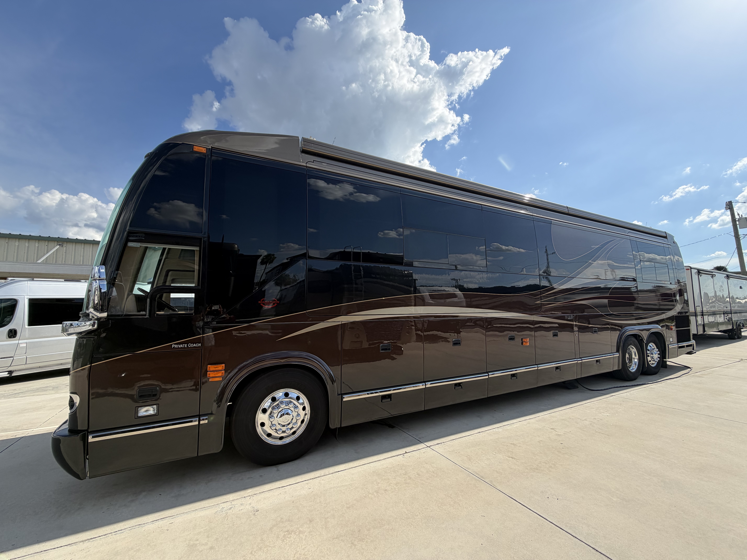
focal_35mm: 14
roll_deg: +1.4
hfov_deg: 102.1
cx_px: 374
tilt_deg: +5.5
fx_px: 302
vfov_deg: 85.7
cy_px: 280
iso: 20
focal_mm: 2.22
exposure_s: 1/888
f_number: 2.2
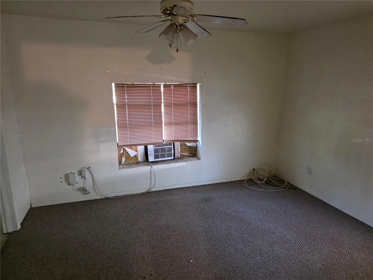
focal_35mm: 23
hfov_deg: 73.9
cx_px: 186
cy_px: 140
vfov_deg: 58.9
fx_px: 248
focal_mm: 6.3
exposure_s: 1/120
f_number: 1.7
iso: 1600
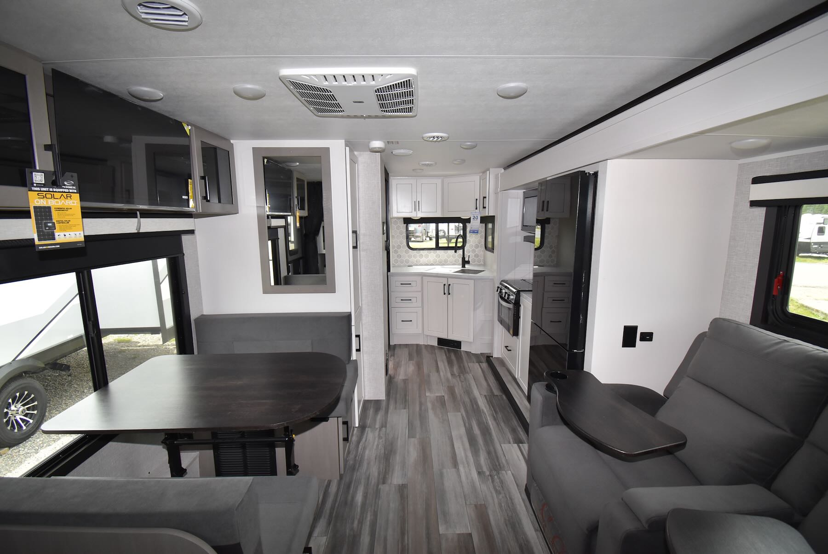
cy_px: 277
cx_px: 414
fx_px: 345
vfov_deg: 77.5
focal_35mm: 15
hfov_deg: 100.3
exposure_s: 1/125
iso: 800
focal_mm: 10
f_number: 5.6
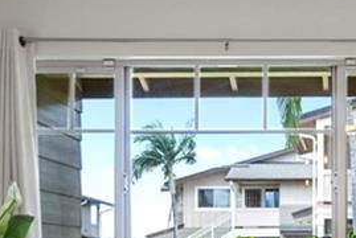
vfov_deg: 14.1
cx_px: 335
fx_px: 940
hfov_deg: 20.9
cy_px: 264
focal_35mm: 95
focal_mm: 16
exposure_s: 1/15
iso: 250
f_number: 8
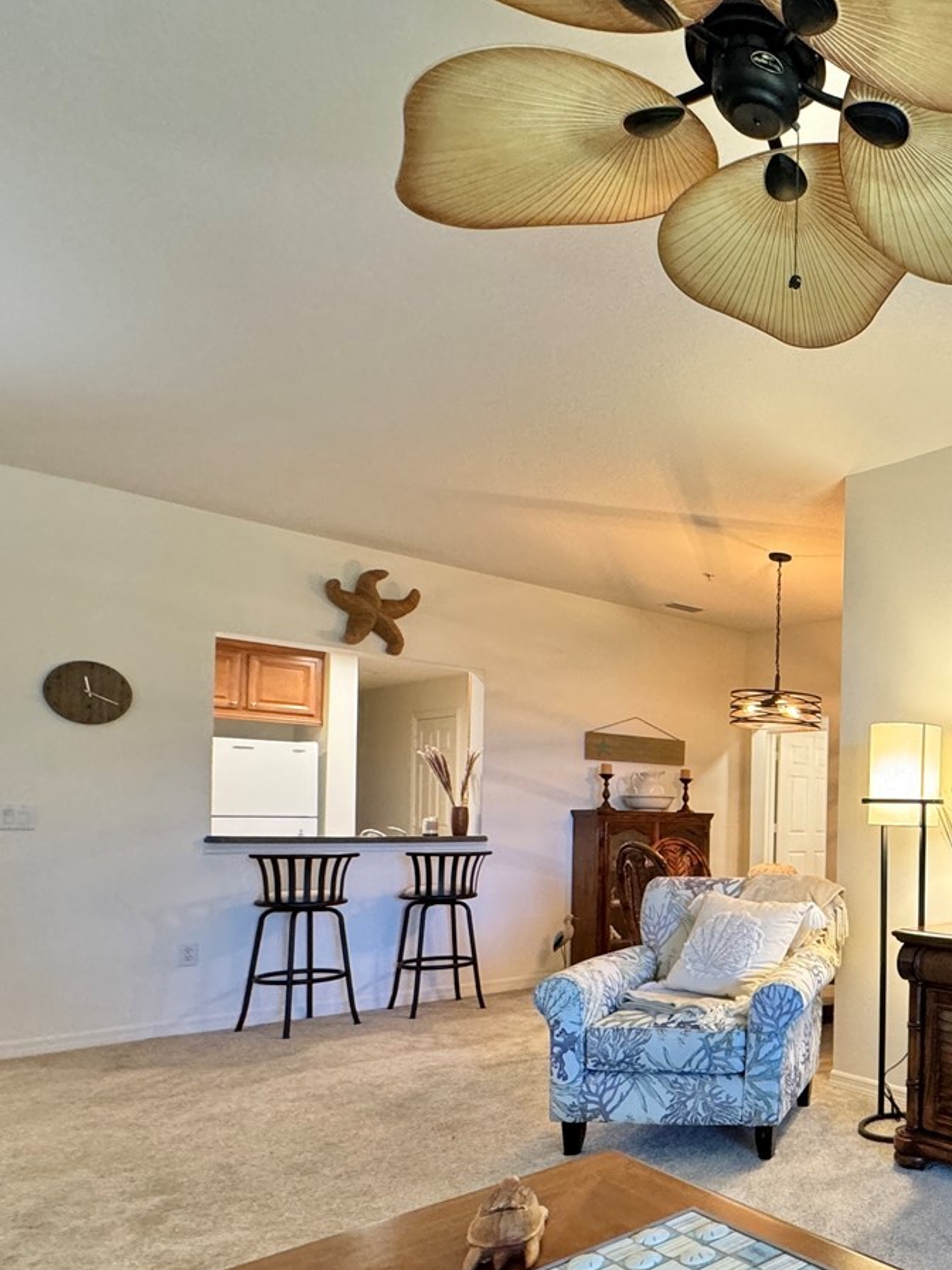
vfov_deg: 67.9
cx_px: 1020
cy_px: 822
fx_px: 917
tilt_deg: -0.3
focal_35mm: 25
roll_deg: -1.1
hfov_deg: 43.8
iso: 320
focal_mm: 2.22
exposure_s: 1/60
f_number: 2.2
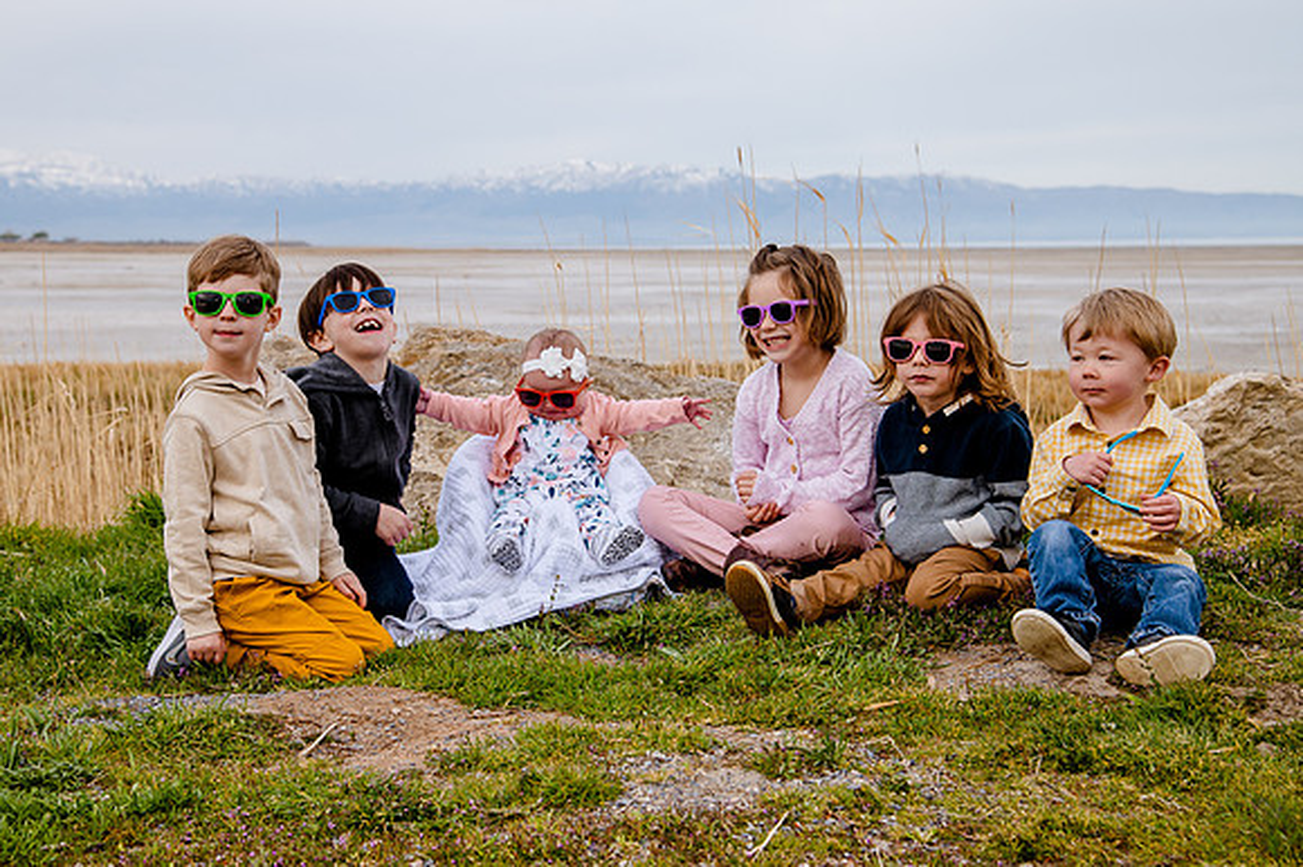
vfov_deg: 20.9
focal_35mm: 65
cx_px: 551
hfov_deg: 30.9
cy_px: 382
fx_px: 2350
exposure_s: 1/250
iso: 200
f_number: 5.6
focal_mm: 55
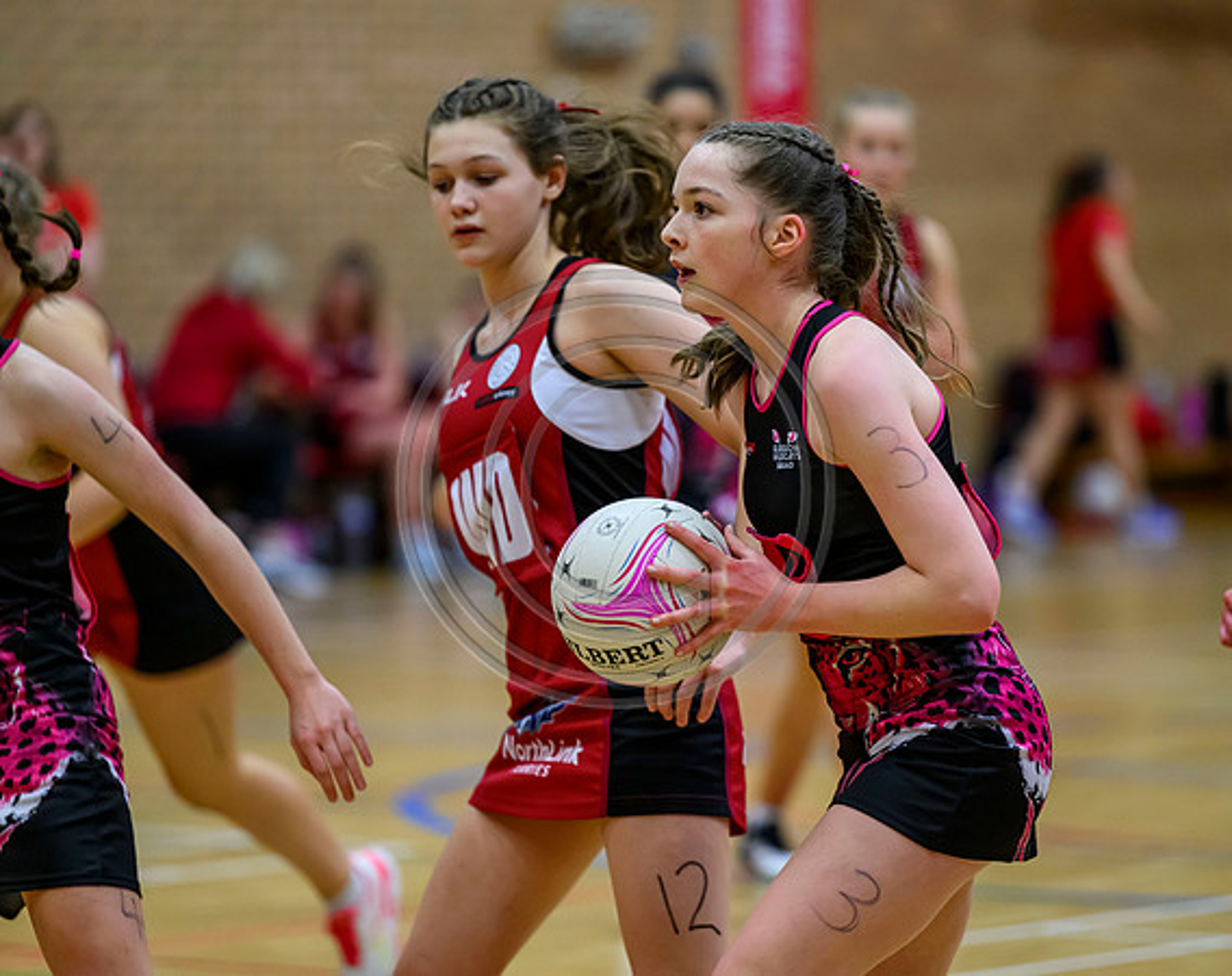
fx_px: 8208
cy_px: 489
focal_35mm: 226
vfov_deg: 6.8
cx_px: 733
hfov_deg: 8.6
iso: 4000
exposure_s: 1/800
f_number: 3.2
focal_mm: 200
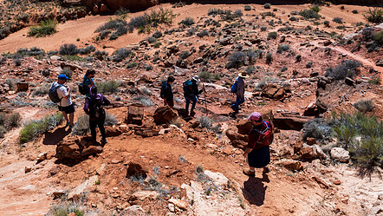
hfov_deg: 59.5
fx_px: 335
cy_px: 95
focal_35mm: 33
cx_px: 196
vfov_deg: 35.6
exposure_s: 1/500
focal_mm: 24
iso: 640
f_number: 16
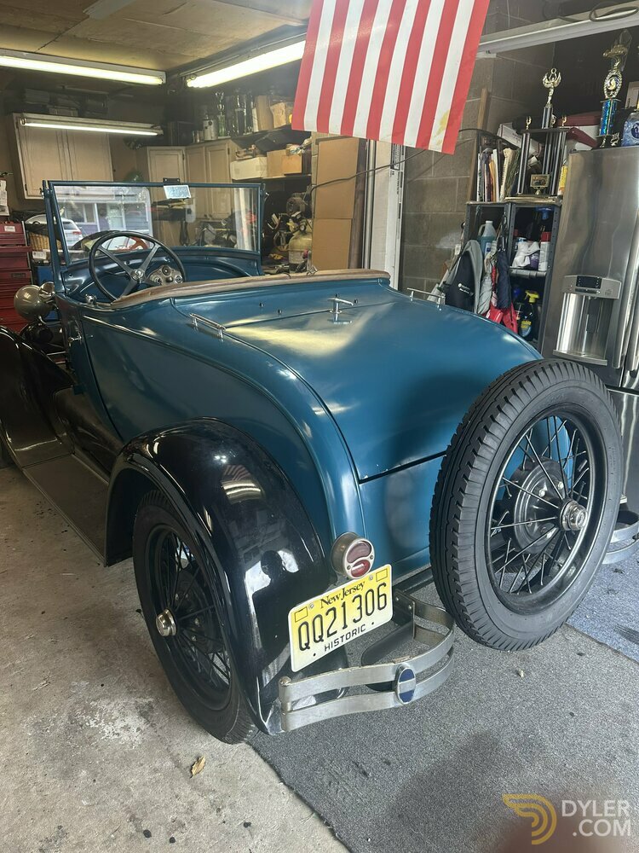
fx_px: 591
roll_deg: +0.7
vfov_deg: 71.6
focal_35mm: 24
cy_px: 426
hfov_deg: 56.8
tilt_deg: -19.4
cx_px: 320
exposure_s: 1/120
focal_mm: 6.86
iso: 125
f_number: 1.78
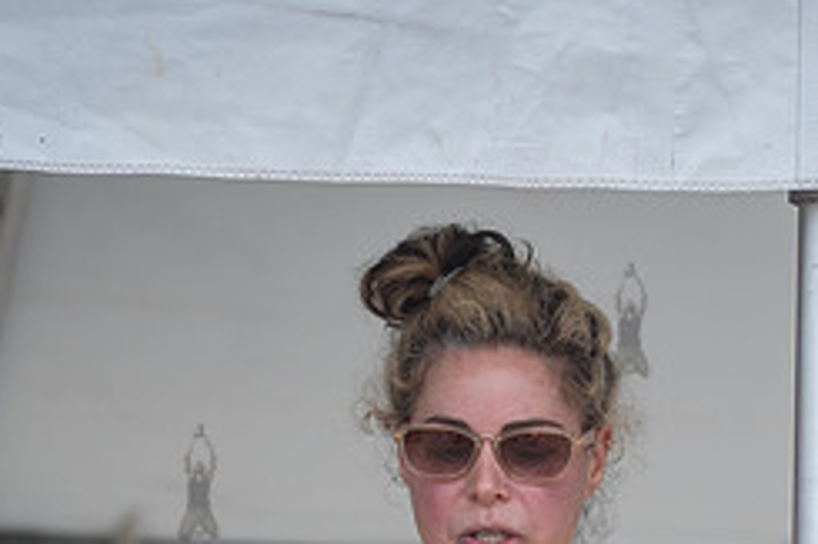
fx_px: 5381
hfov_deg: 8.7
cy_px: 642
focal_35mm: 237
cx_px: 628
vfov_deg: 5.8
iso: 250
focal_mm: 100
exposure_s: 1/1000
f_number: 4.5
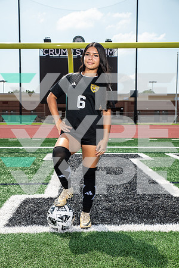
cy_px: 134
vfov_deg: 42.7
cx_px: 90
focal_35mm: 46
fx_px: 343
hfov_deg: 29.2
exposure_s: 1/320
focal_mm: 46
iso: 100
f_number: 7.1
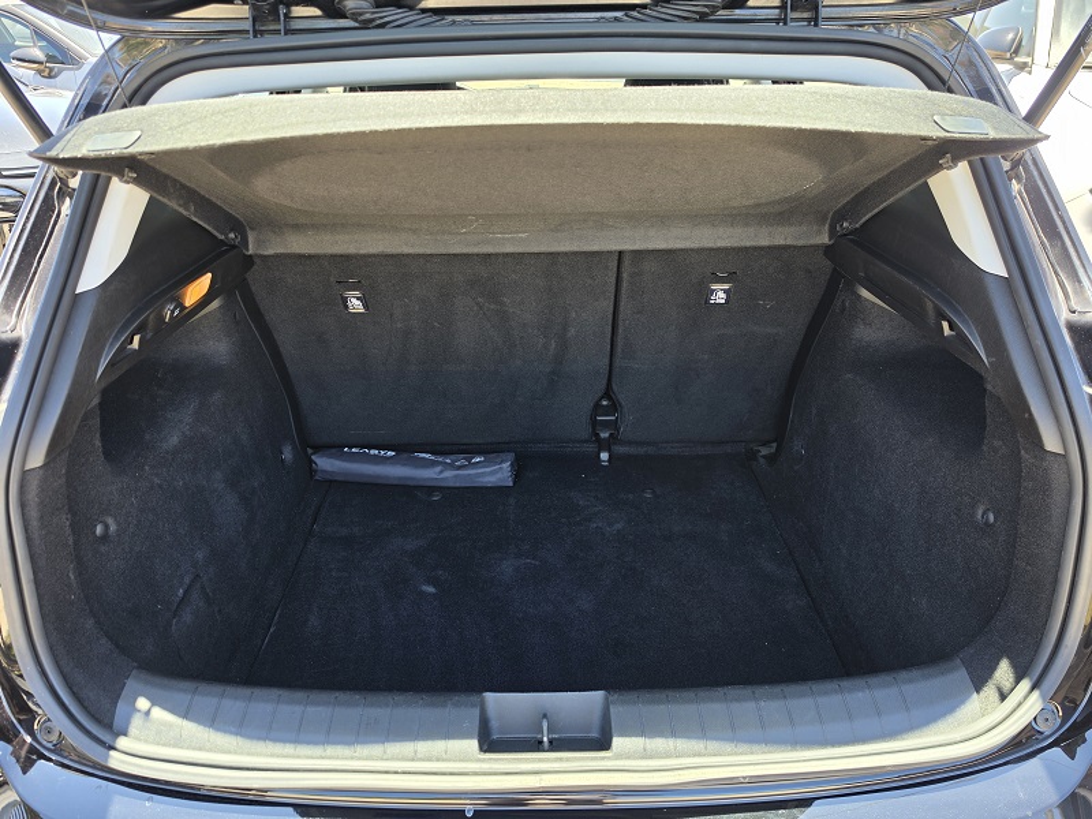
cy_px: 410
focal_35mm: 23
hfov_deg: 73.9
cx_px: 546
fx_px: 726
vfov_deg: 58.9
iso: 20
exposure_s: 1/180
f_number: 1.4
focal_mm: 6.5
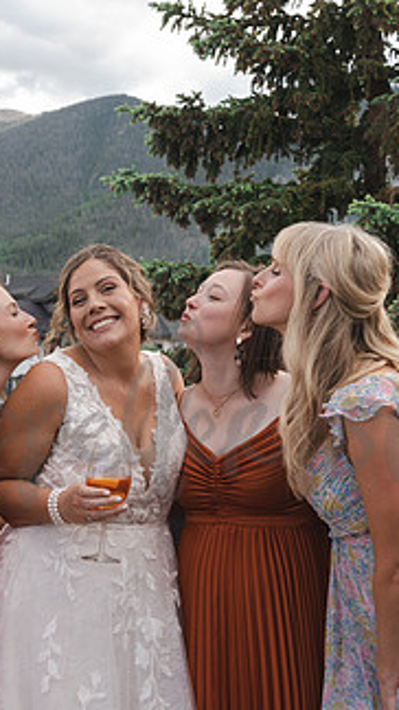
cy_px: 415
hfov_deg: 25.5
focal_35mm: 46
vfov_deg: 44.4
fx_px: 866
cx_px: 79
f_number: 4
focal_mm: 24.5
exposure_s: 1/500
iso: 250
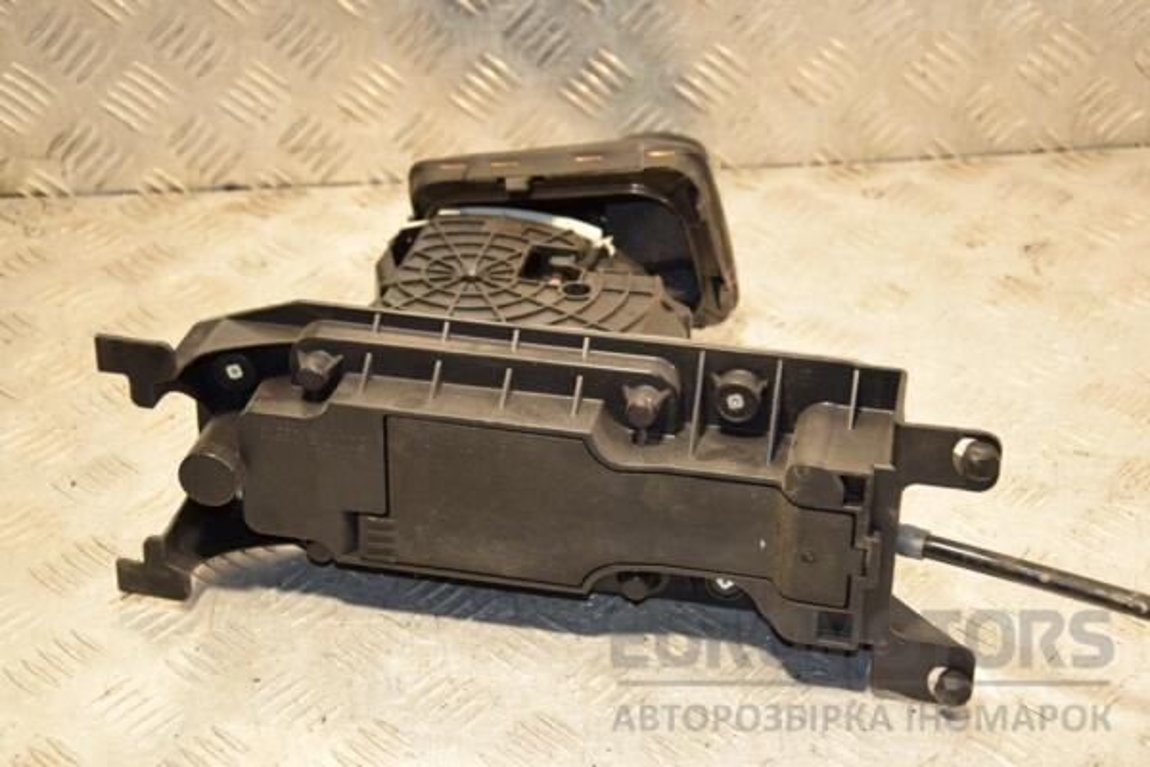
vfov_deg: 18.9
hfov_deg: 28.1
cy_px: 384
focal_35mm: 72
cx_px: 575
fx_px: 2300
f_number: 4.8
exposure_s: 1/160
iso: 800
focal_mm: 48
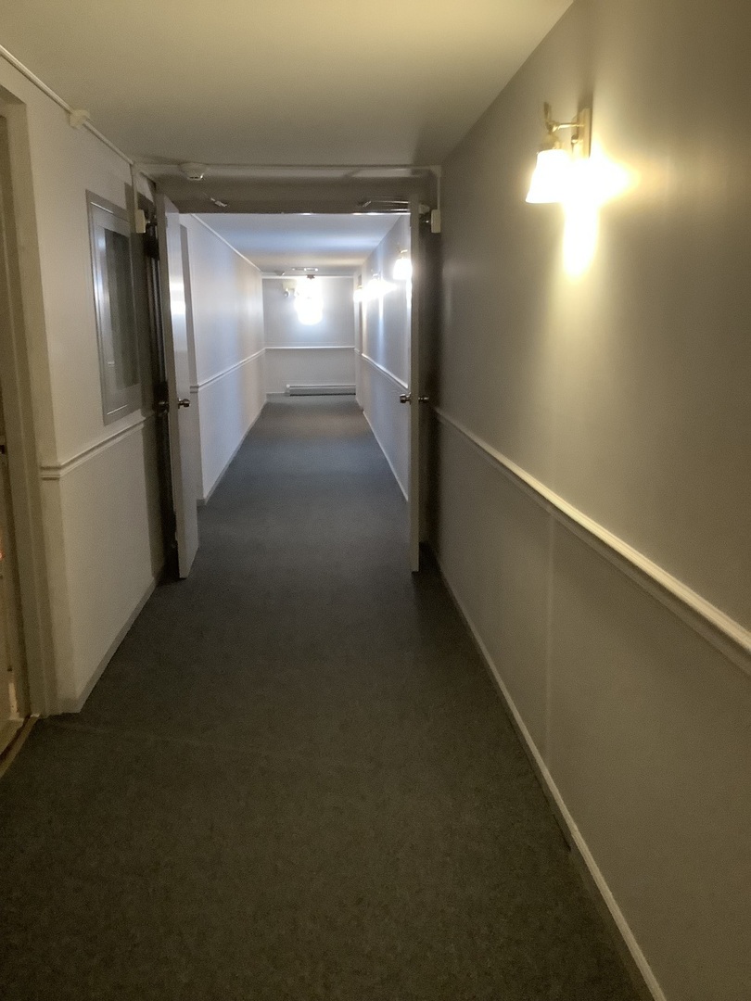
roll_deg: +0.6
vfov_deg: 58.4
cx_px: 376
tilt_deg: -11.4
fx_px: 897
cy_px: 500
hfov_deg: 45.4
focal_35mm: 31
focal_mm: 3.3
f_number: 2.4
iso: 640
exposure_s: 1/24
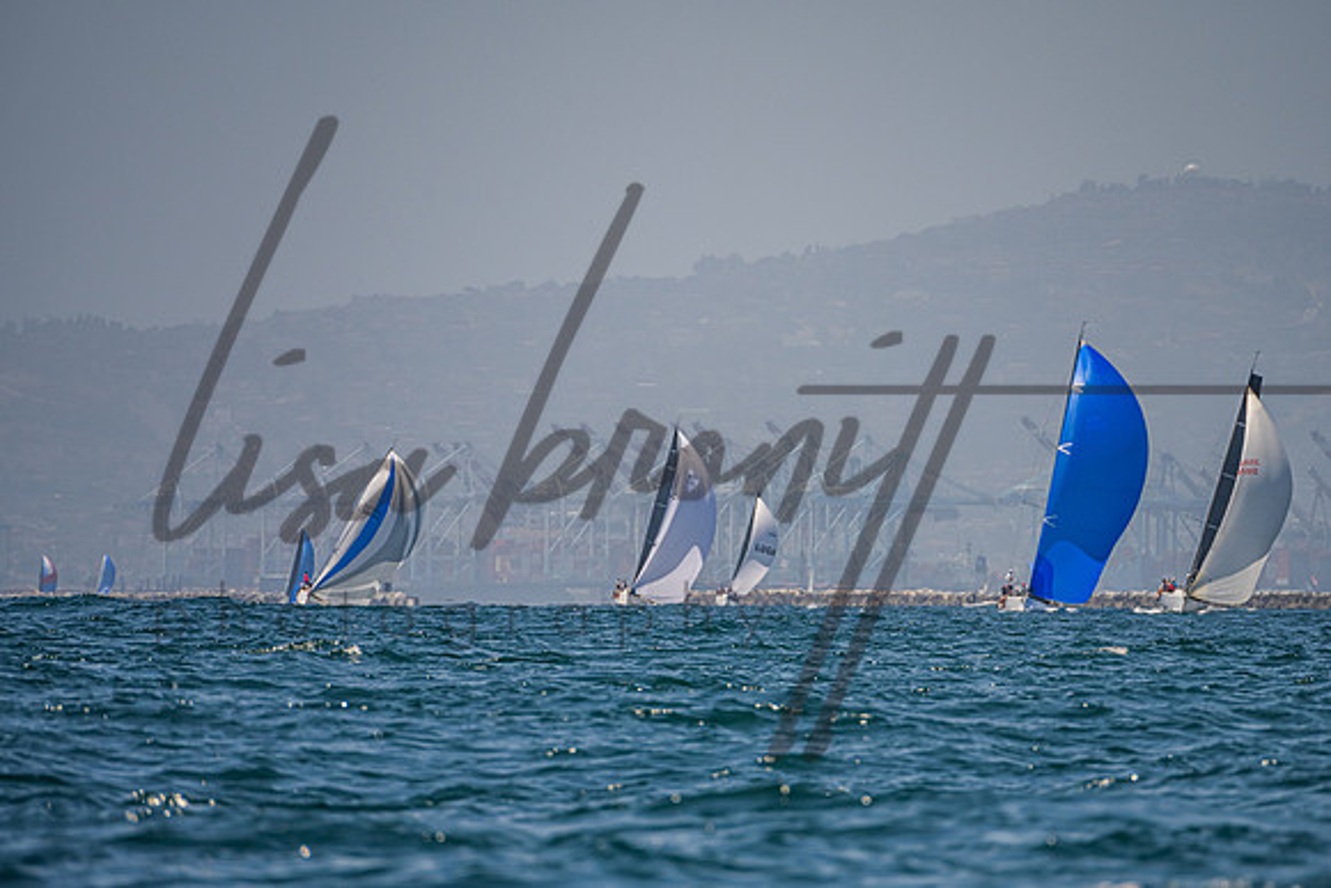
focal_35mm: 500
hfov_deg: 4.1
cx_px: 719
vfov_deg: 2.8
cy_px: 503
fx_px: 18483
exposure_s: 1/2000
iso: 400
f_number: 8
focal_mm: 400
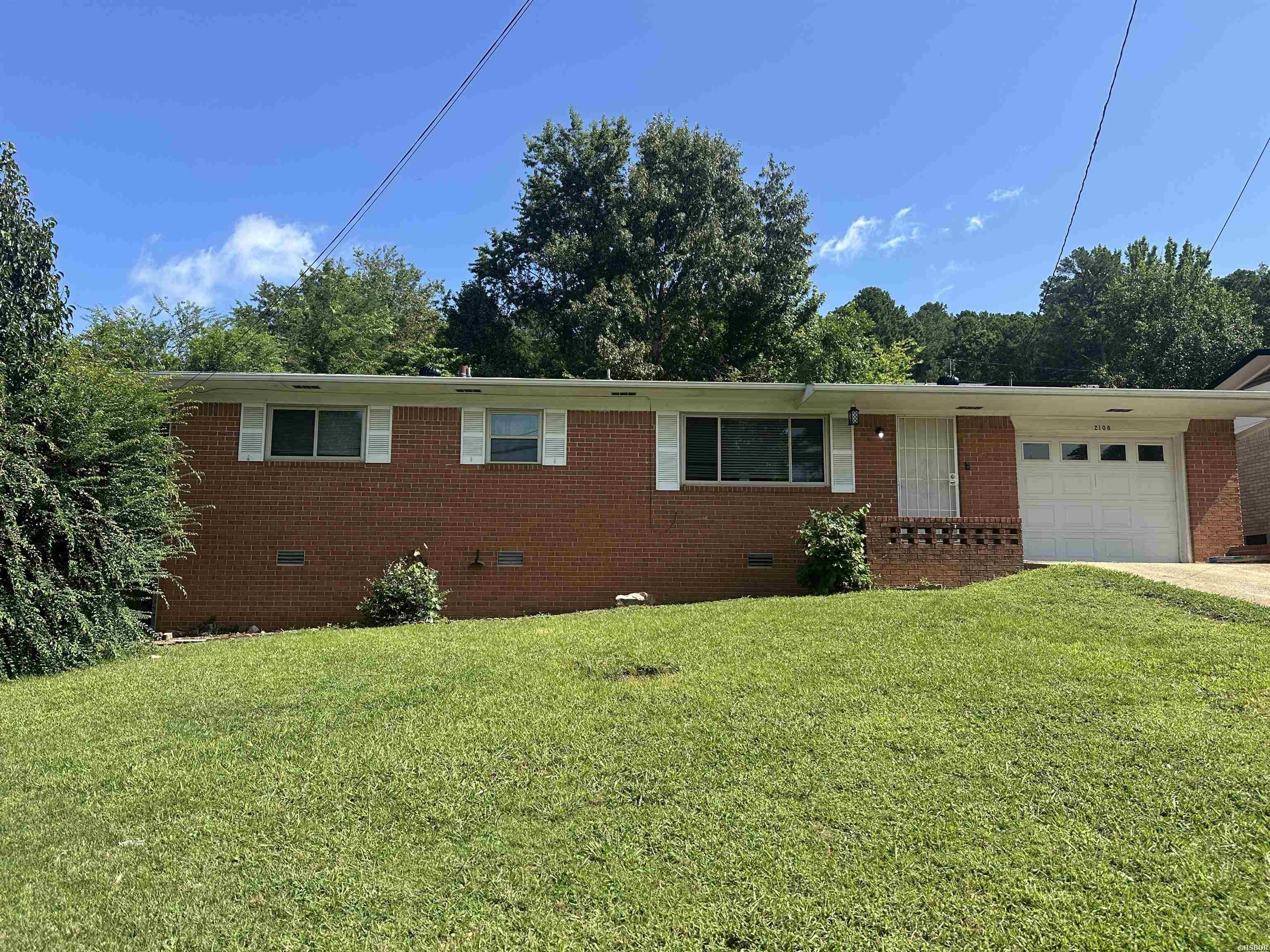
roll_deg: -0.1
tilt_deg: +6.7
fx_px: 881
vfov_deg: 56.8
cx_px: 635
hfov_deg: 71.6
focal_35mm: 24
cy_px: 476
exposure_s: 1/2591
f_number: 1.78
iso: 80
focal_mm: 6.86
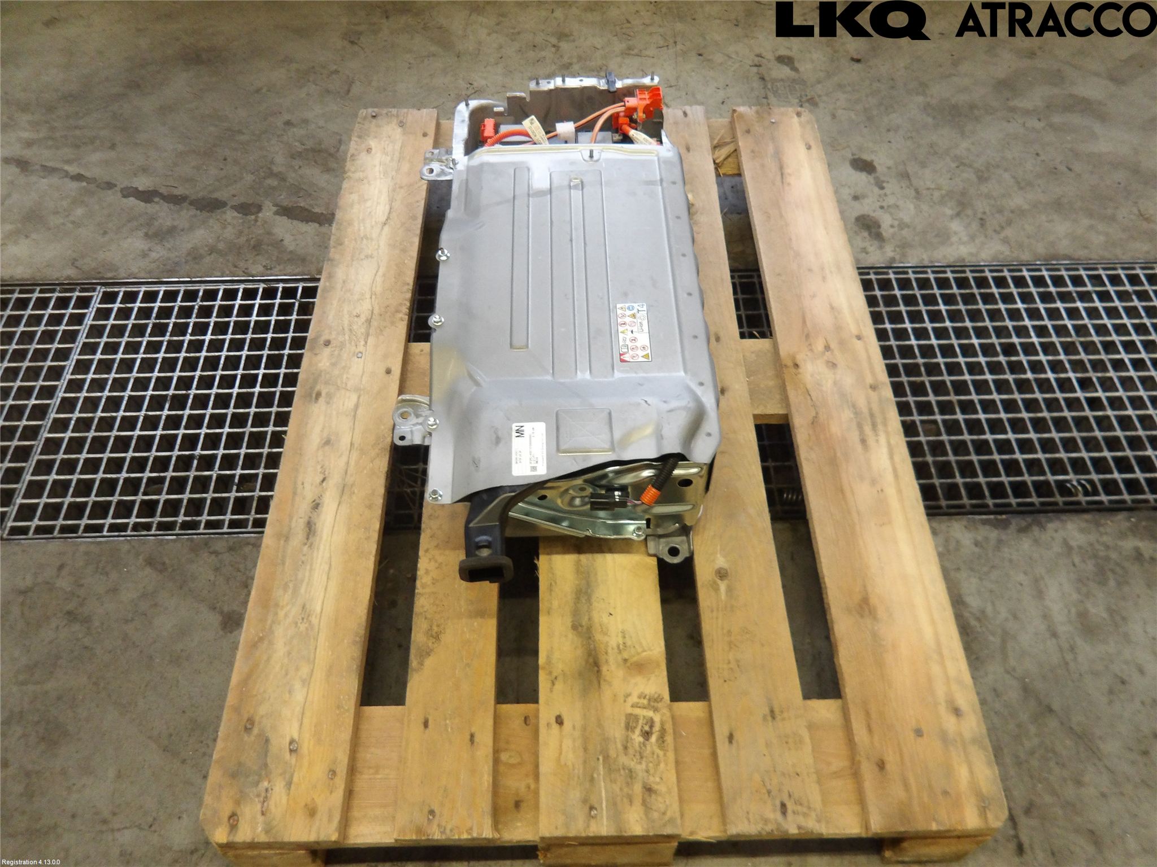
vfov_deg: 51.4
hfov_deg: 65.3
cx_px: 578
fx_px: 902
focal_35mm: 27
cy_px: 434
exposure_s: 1/60
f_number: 3
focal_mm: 4.9
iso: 466
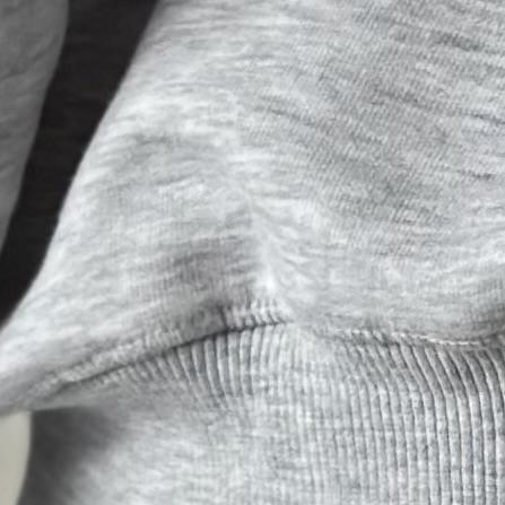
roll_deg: -0.4
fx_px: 6321
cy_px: -506
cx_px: 1175
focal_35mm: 383
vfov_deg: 4.5
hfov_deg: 4.5
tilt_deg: -2.9
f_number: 1.78
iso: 125
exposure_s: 1/63
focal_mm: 6.86
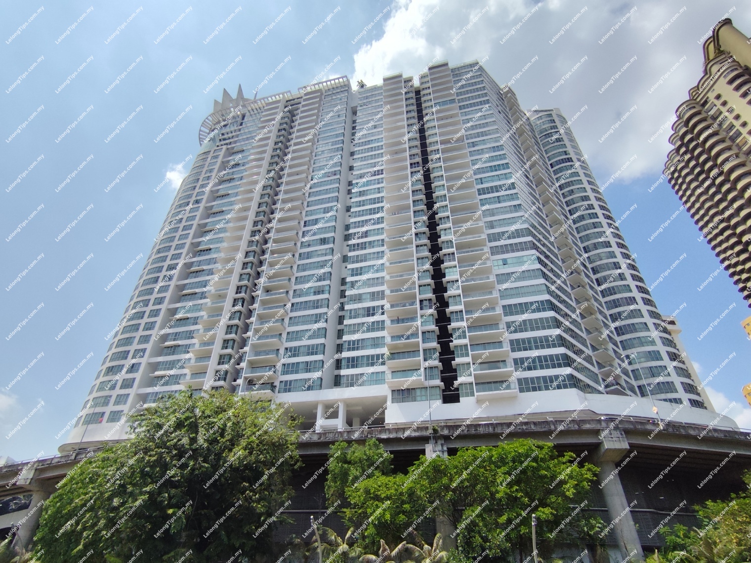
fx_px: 347
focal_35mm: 16
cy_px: 282
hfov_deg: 94.5
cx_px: 376
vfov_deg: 78.1
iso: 50
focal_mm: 1.65
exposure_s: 1/3660
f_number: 2.2
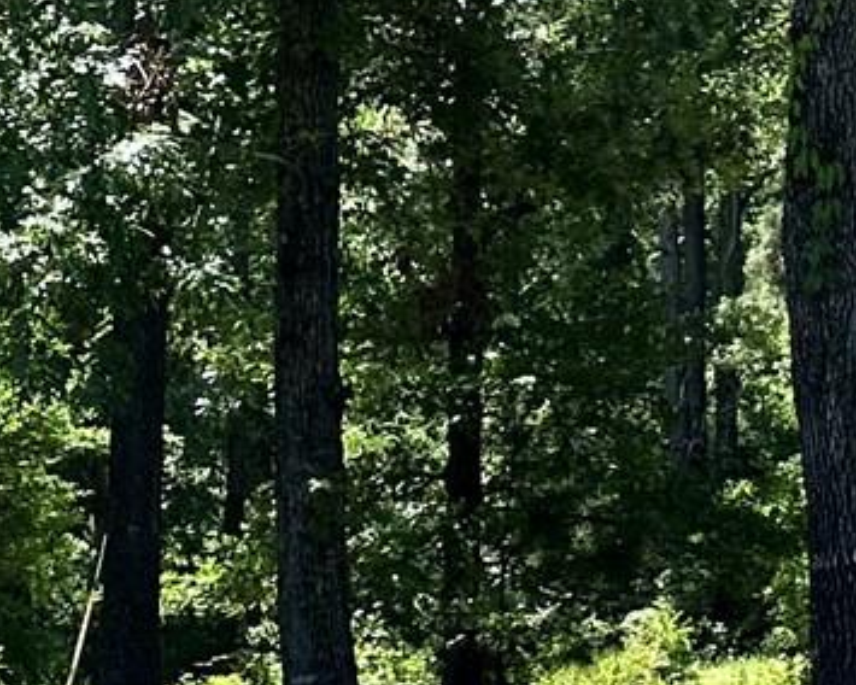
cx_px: -569
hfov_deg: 13.2
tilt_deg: -9.6
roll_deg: +4.5
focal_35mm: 135
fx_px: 3420
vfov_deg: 10.5
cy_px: 1363
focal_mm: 6.86
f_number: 1.78
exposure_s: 1/3155
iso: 80
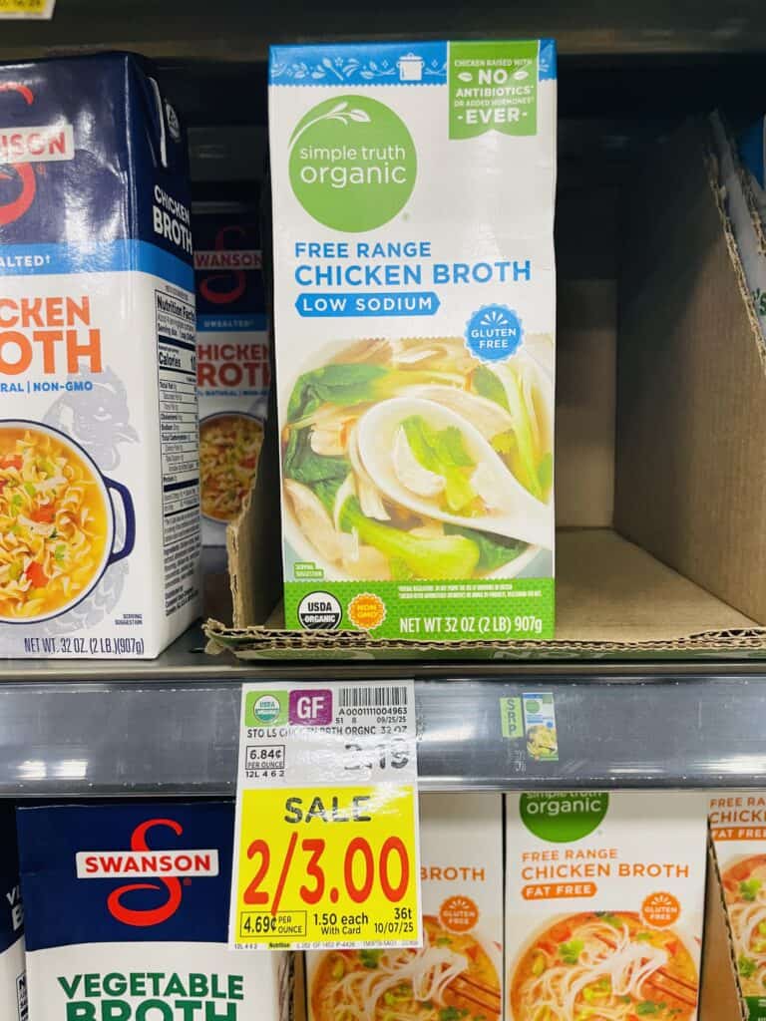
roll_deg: +0.8
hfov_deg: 53.1
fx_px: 767
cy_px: 510
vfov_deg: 67.3
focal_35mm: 26
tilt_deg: -7.6
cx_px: 383
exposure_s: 1/60
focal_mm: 4.2
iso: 100
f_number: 1.6
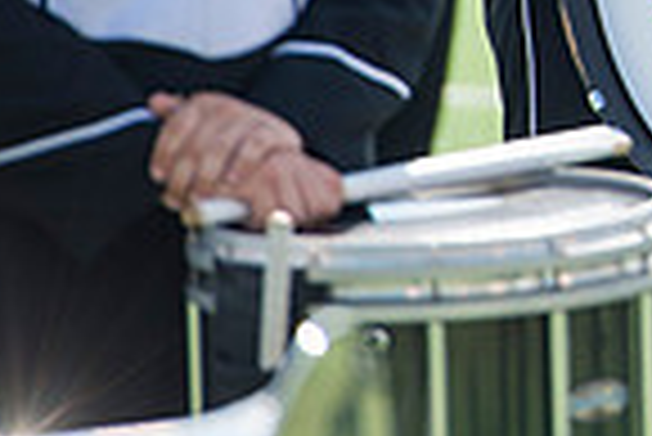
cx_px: 1268
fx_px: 14485
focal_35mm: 799
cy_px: -256
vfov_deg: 1.7
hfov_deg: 2.6
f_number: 4.5
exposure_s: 1/1000
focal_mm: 200
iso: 200
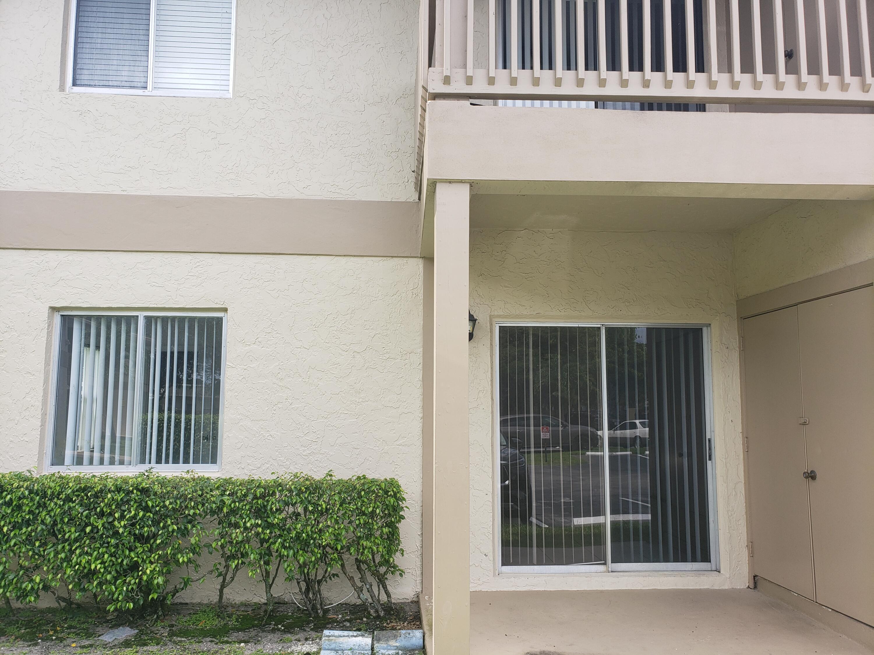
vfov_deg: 53.1
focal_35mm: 26
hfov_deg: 67.3
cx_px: 437
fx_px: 656
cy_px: 328
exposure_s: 1/301
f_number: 2.4
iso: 50
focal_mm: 4.3
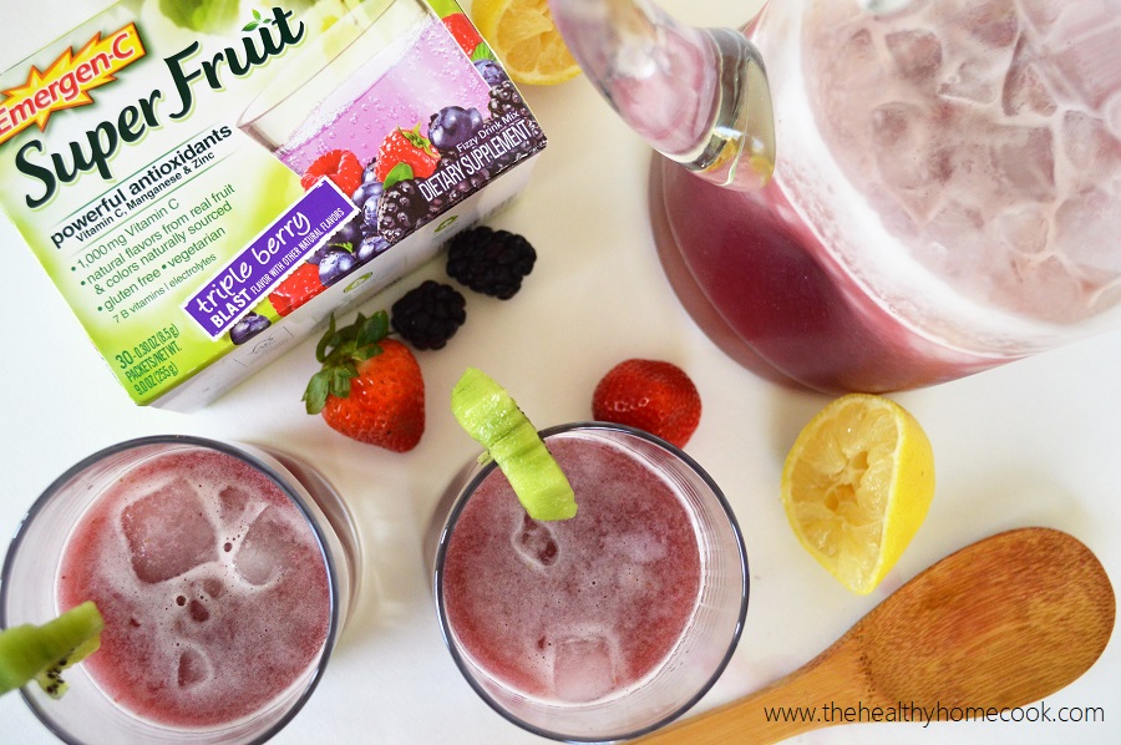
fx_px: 1120
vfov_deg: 36.8
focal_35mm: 36
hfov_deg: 53.2
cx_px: 560
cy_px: 372
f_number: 4
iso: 1000
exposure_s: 1/500
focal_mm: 24
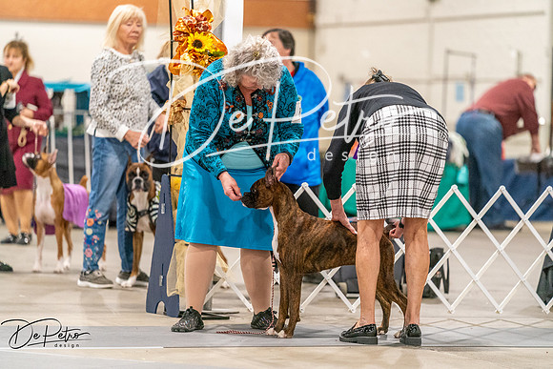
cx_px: 276
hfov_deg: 10.3
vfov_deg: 6.9
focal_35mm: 200
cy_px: 184
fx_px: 3073
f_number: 3.2
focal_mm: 200
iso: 6400
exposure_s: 1/250
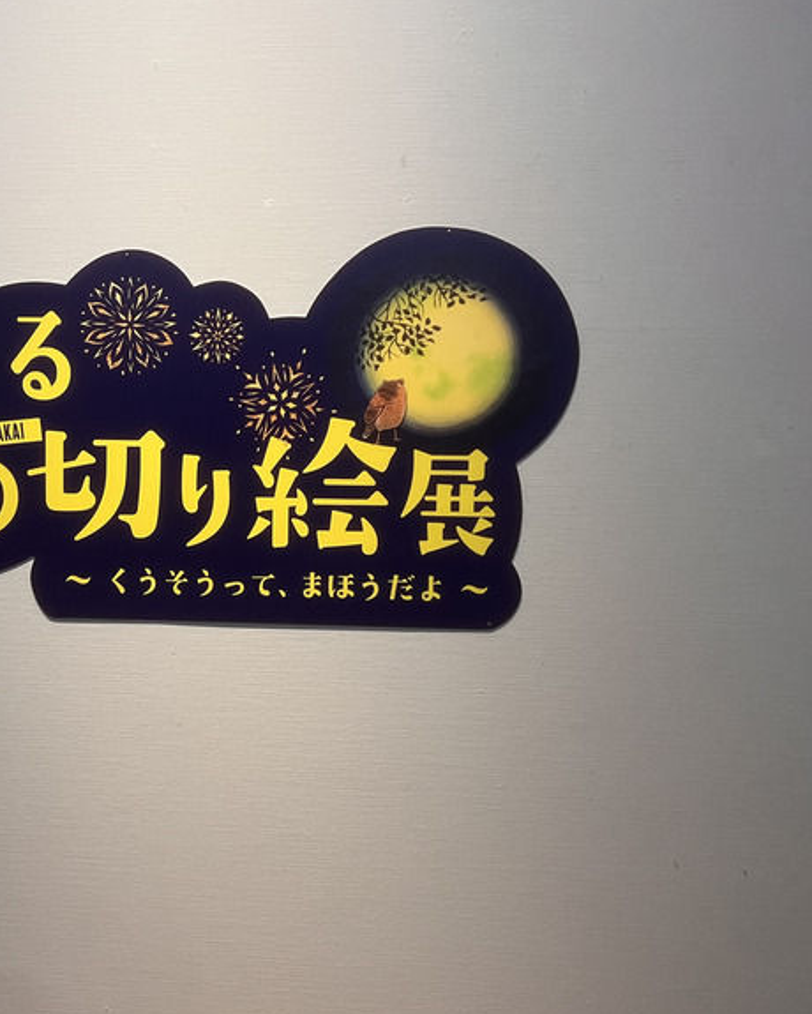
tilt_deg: -4.1
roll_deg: -1.0
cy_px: 503
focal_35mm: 36
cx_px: 246
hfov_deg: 40.5
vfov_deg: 50.2
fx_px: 1080
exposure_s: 1/40
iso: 500
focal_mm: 5.7
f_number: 1.5
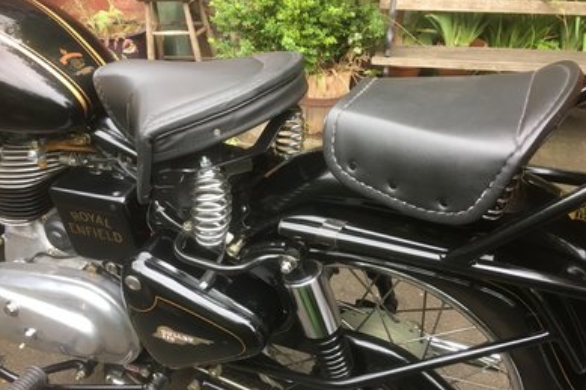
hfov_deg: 60.3
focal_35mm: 31
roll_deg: +1.6
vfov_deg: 42.3
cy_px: 206
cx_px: 300
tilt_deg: -32.5
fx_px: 504
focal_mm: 4.15
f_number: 2.2
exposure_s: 1/33
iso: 25
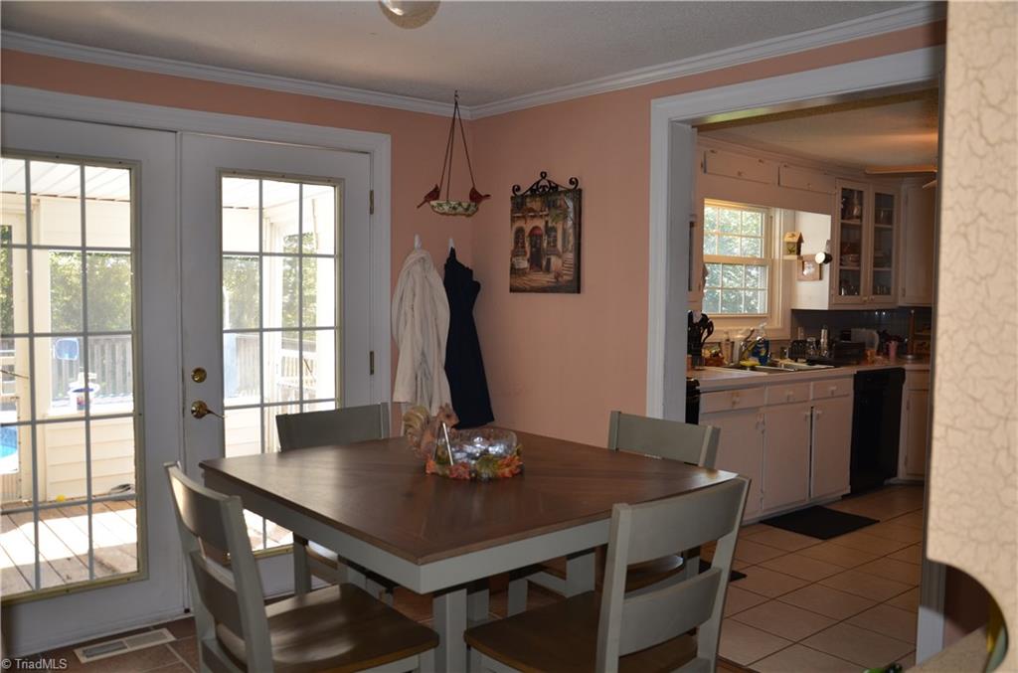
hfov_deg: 59.6
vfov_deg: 41.5
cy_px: 336
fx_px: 888
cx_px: 509
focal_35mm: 32
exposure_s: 1/125
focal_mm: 21
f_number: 3.8
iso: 320
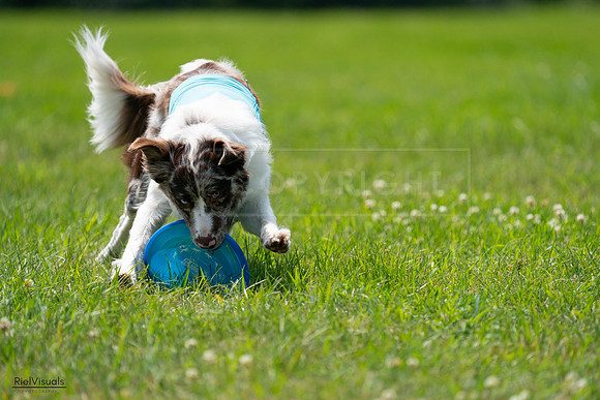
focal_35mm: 459
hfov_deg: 4.5
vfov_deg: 3.0
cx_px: 300
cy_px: 200
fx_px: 7651
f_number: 6.3
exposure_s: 1/4000
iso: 800
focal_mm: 459
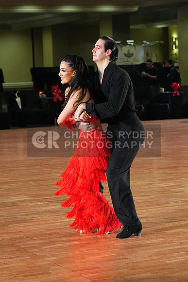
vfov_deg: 18.4
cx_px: 94
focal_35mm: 111
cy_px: 141
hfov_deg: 12.3
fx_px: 869
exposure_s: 1/400
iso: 8000
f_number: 5.6
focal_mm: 111
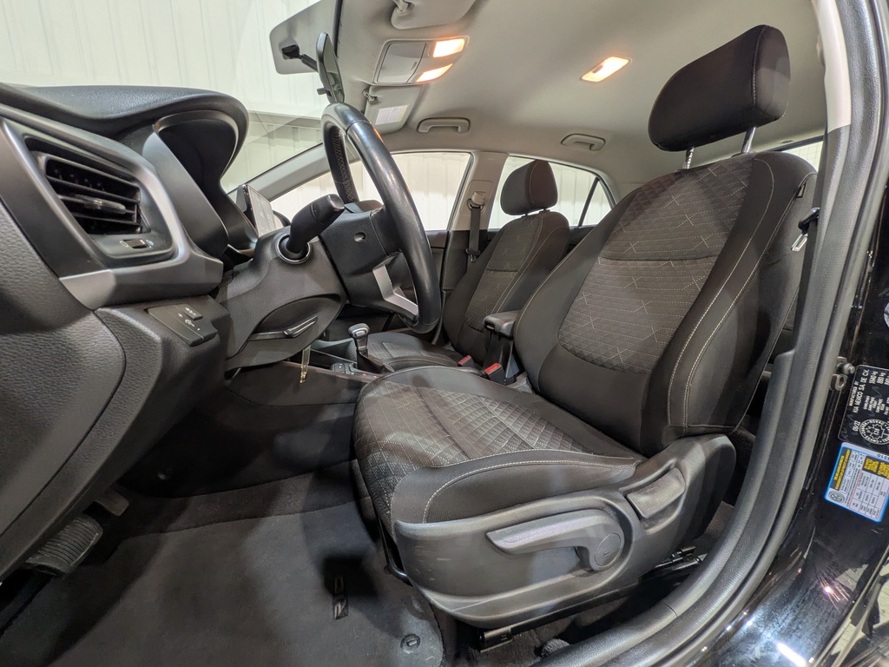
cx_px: 444
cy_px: 334
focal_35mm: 14
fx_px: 360
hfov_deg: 102.1
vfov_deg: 85.7
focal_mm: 1.83
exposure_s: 1/24
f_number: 2.2
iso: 60
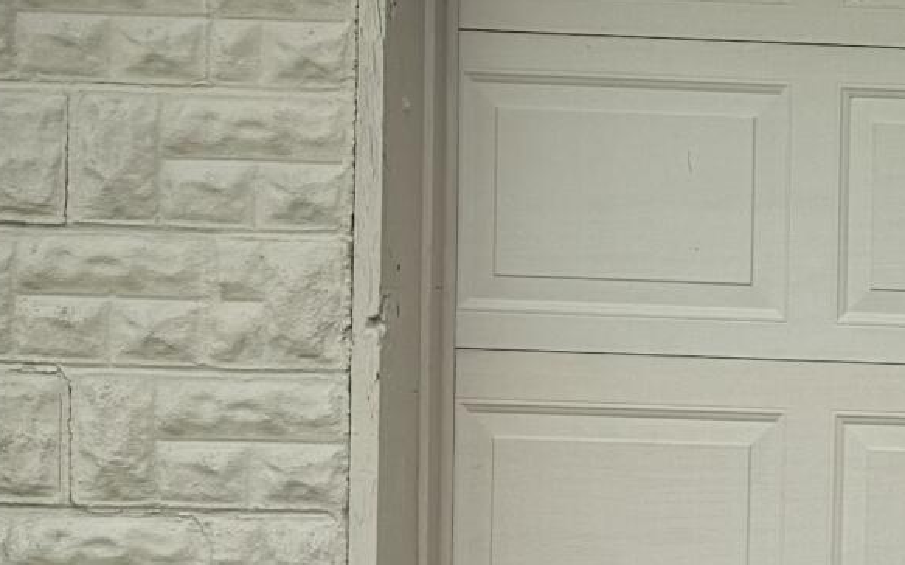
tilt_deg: -3.2
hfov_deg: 14.6
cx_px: 1439
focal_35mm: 131
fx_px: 3230
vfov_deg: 10.0
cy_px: 450
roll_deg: -3.2
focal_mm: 6.76
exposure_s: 1/2959
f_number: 1.78
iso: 80
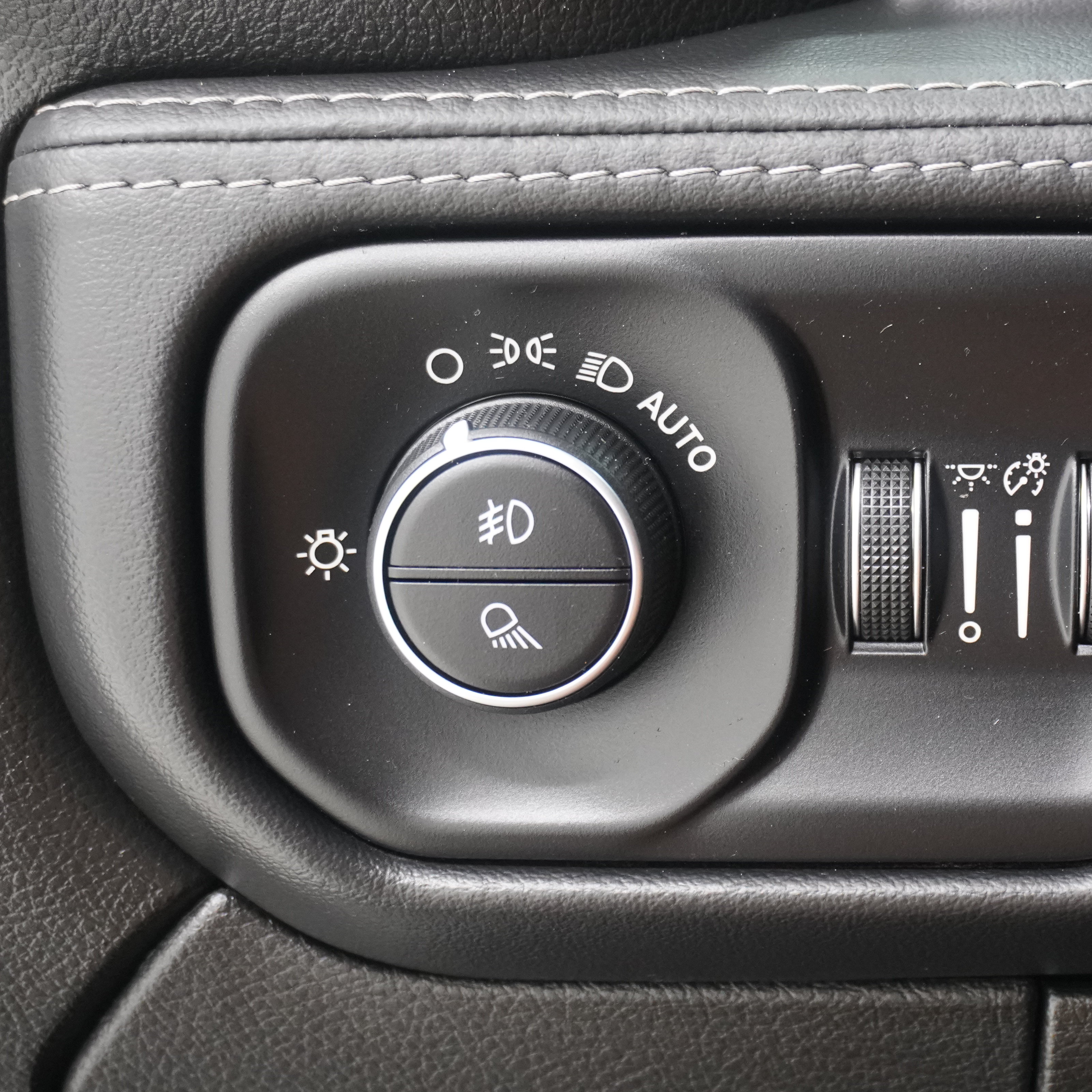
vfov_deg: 26.1
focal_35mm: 66
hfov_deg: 26.0
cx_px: 724
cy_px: 520
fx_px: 2356
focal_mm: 32
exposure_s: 1/60
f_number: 5
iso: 2500
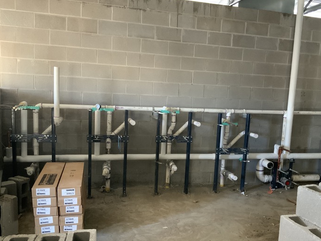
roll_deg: -1.6
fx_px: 315
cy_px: 132
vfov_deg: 41.8
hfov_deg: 53.7
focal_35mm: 34
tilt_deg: -8.0
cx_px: 186
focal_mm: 3
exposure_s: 1/60
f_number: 1.8
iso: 250
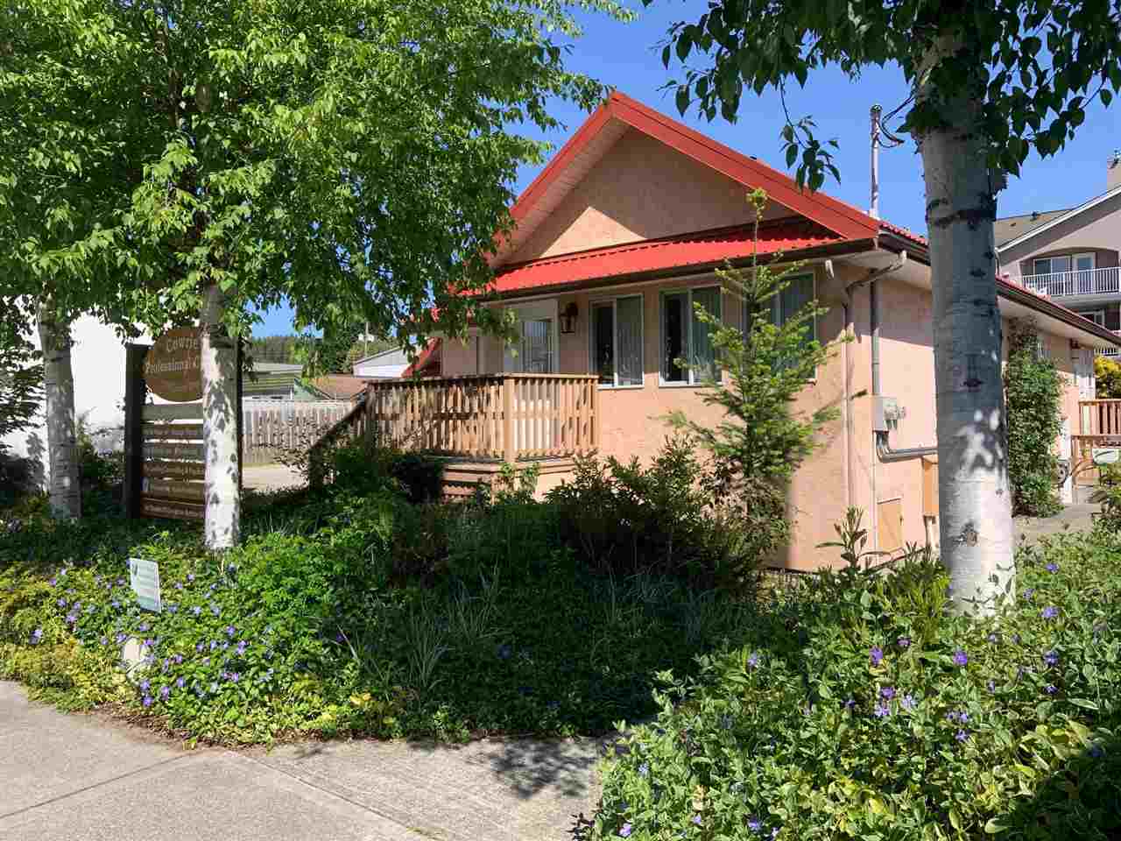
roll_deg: +0.2
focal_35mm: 26
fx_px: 842
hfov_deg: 67.3
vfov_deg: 53.1
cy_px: 420
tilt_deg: +2.2
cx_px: 560
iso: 25
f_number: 1.8
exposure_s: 1/1447
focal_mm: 4.25
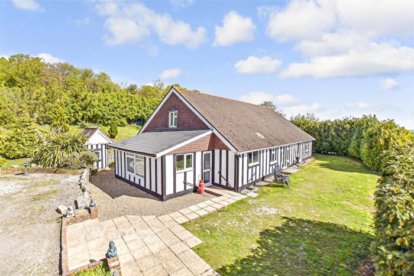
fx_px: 173
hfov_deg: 100.4
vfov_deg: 77.4
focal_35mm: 15
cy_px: 138
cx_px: 207
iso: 400
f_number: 3.5
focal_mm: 10
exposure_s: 1/6400
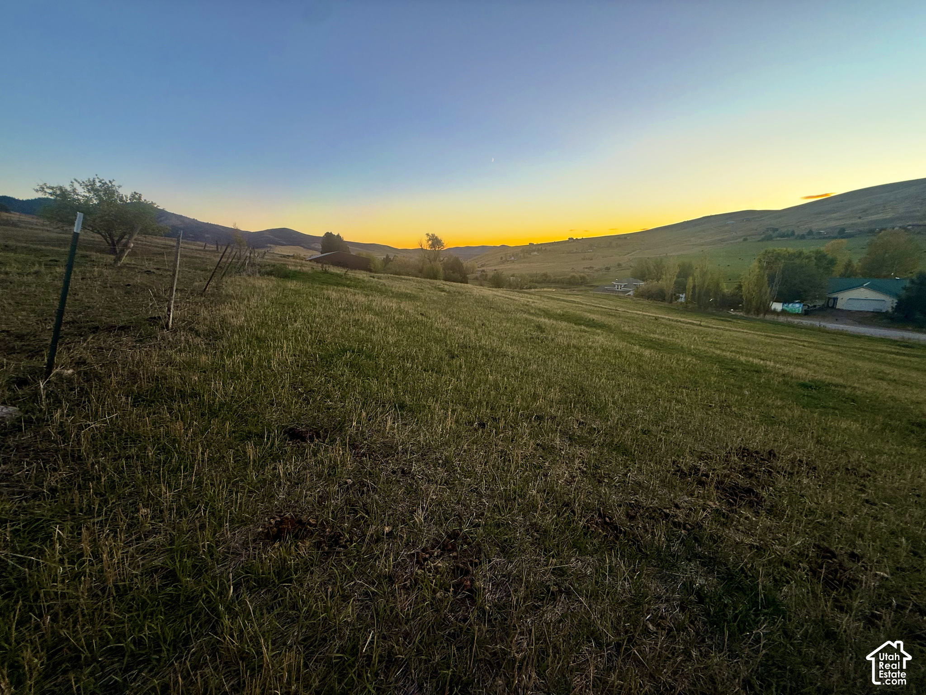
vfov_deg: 85.7
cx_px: 463
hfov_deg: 102.1
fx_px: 375
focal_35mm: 14
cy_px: 348
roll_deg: +2.5
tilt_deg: -14.2
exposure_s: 1/99
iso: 50
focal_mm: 2.22
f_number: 2.2
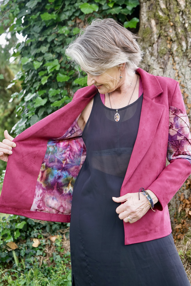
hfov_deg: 22.3
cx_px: 96
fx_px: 485
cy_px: 143
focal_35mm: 61
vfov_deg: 32.9
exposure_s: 1/80
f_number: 5.6
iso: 1000
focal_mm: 61
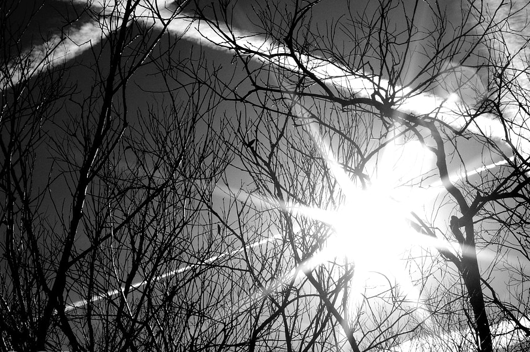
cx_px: 419
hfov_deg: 21.9
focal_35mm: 92
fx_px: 1353
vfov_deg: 14.8
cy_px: 126
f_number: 22
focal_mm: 34
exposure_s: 1/250
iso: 100
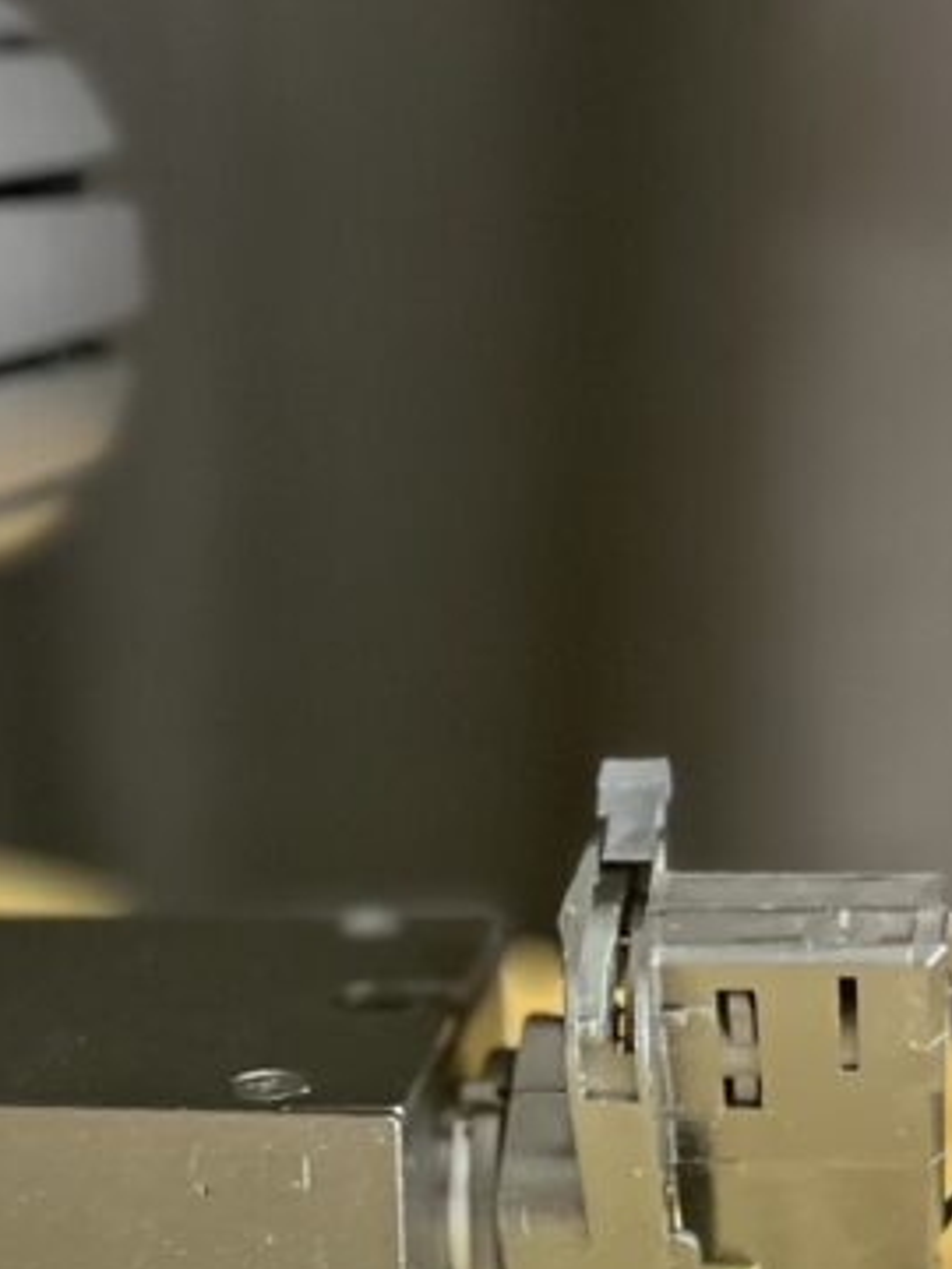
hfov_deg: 18.9
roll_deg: -1.1
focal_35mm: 74
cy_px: 1149
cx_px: -152
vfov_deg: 25.5
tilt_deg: -22.8
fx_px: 2714
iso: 640
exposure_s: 1/25
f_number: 1.6
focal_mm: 5.1
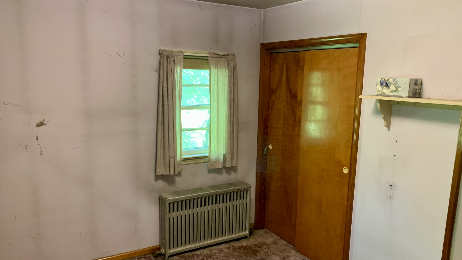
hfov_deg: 66.1
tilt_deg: -10.5
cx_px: 233
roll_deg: -1.0
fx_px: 355
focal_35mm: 29
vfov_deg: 40.1
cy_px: 141
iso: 320
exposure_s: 1/40
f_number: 1.8
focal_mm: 4.25
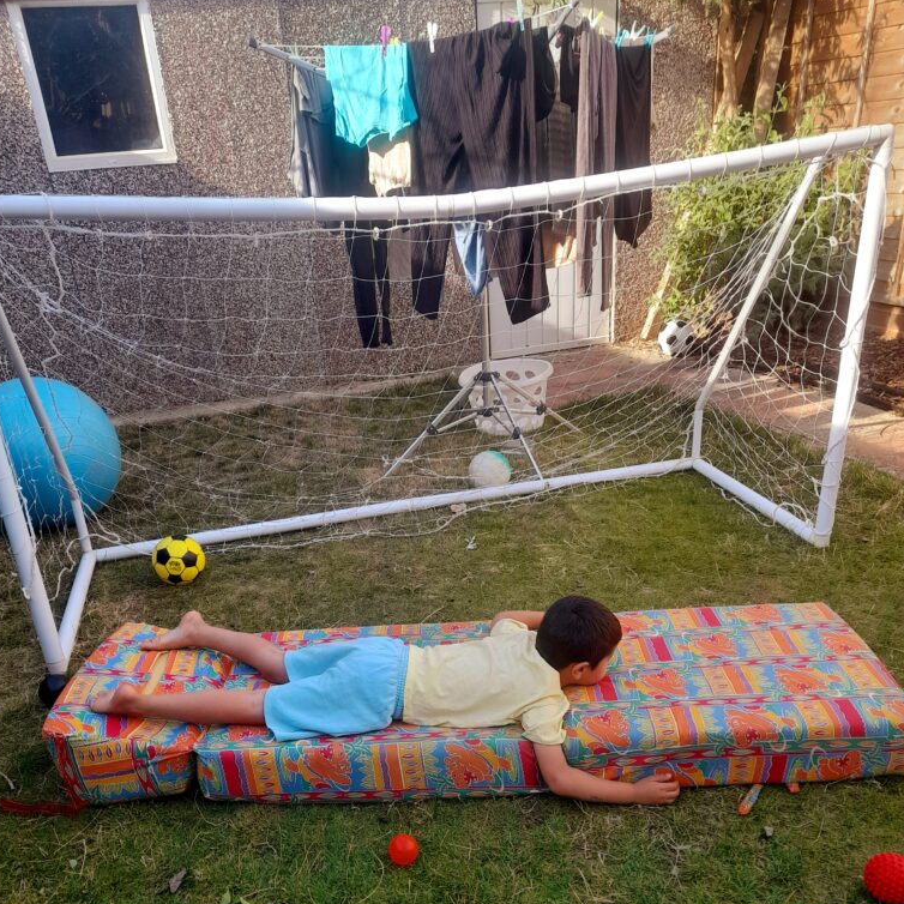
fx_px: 886
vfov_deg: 52.9
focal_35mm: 30
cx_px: 445
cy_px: 608
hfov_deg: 54.0
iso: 20
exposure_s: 1/100
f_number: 2
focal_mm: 4.6
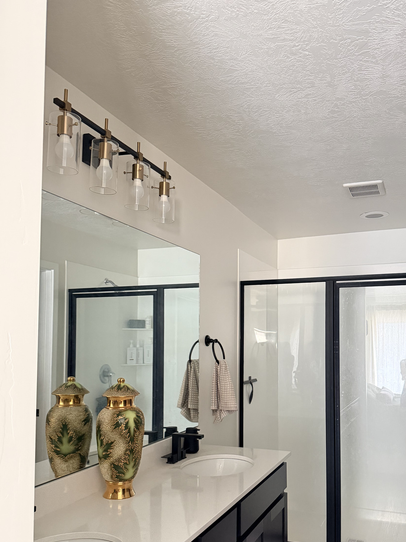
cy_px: 326
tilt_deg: +3.1
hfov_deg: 45.3
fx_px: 485
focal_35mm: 31
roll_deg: -0.3
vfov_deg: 57.9
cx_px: 233
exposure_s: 1/60
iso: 800
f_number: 1.78
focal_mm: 6.76
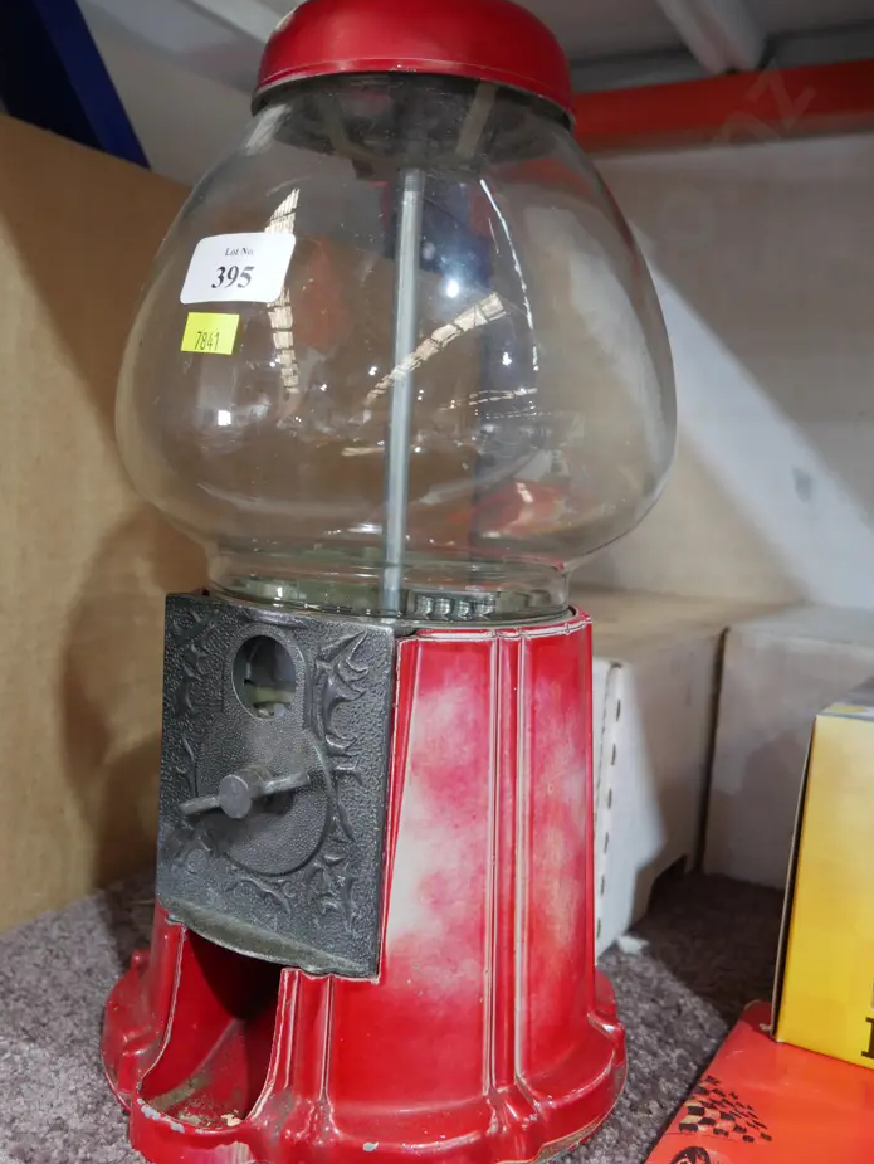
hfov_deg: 45.5
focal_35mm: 31
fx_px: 1042
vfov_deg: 58.3
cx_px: 407
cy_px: 590
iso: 1000
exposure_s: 1/60
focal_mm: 14
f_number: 3.5
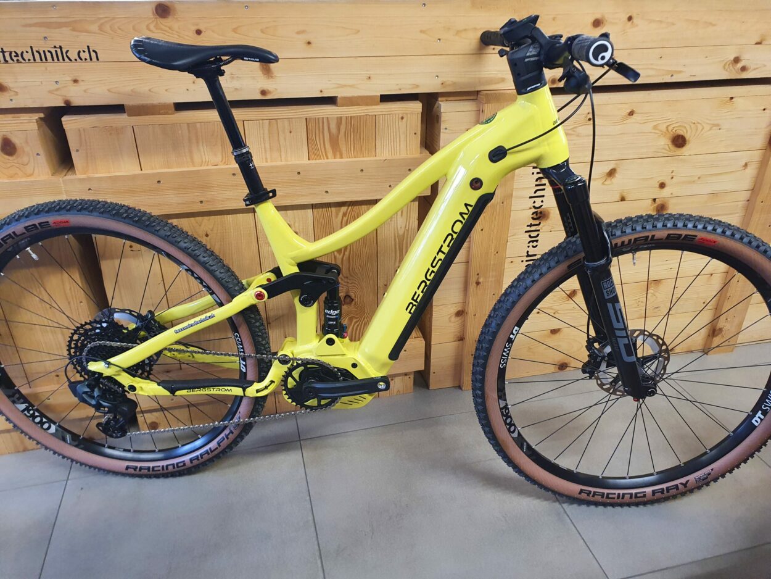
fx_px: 579
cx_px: 386
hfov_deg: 67.3
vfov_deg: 53.1
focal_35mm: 26
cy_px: 290
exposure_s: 1/50
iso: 320
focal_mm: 4.32
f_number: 2.4
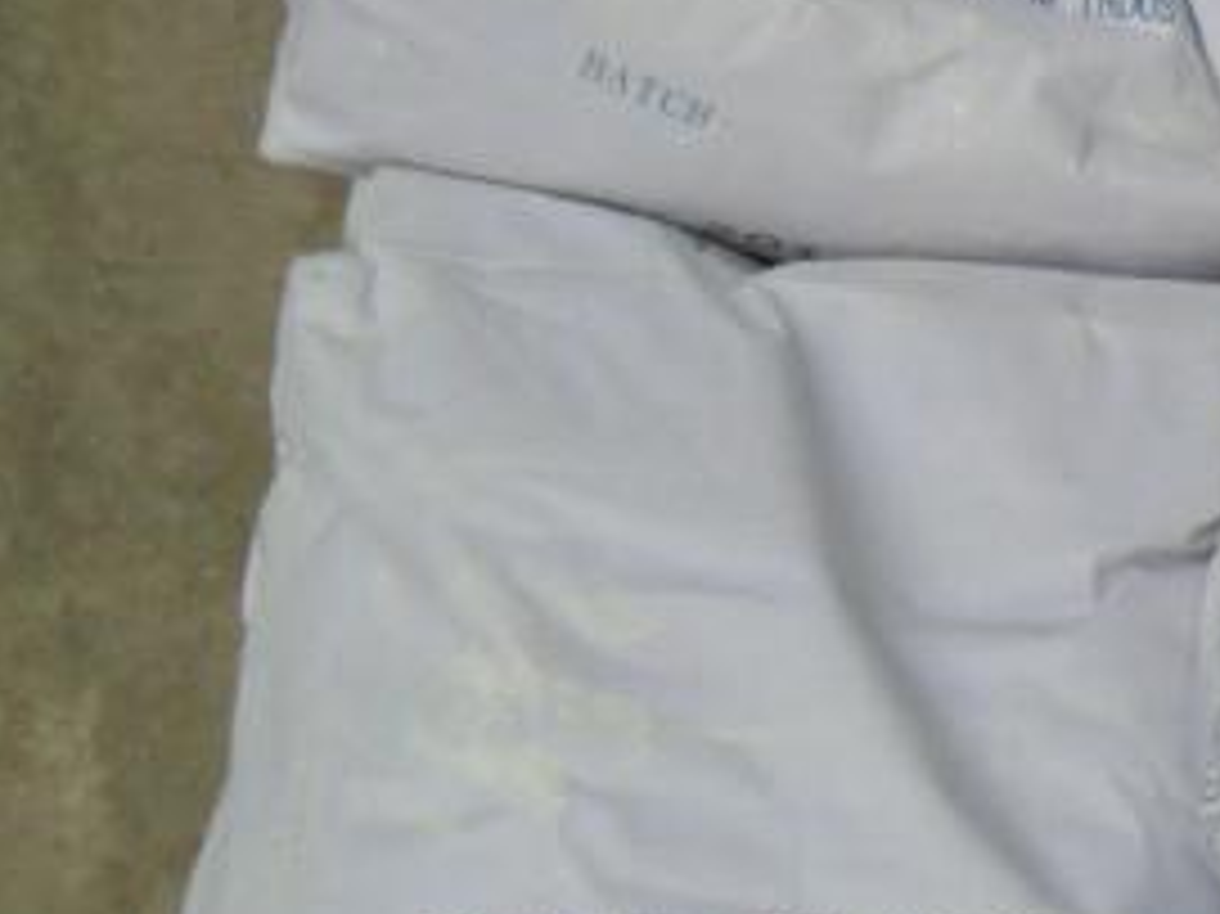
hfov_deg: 17.3
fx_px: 3593
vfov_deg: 14.5
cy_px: 473
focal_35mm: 102
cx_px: 1855
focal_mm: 4.9
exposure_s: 1/750
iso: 100
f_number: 3.5
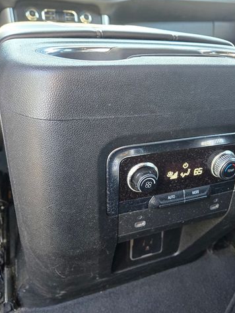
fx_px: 281
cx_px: 158
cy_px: 156
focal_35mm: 31
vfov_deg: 58.4
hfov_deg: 44.7
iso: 800
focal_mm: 5.4
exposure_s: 1/120
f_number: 1.8
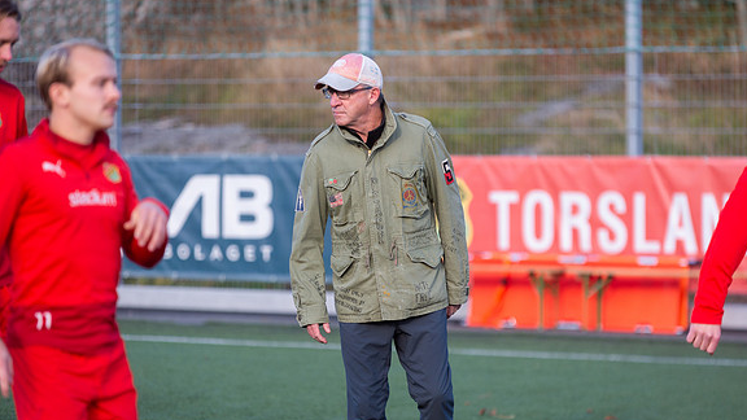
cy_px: 241
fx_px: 3446
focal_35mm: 174
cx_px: 374
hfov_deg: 12.4
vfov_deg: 7.0
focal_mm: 160
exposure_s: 1/1600
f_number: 3.2
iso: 560
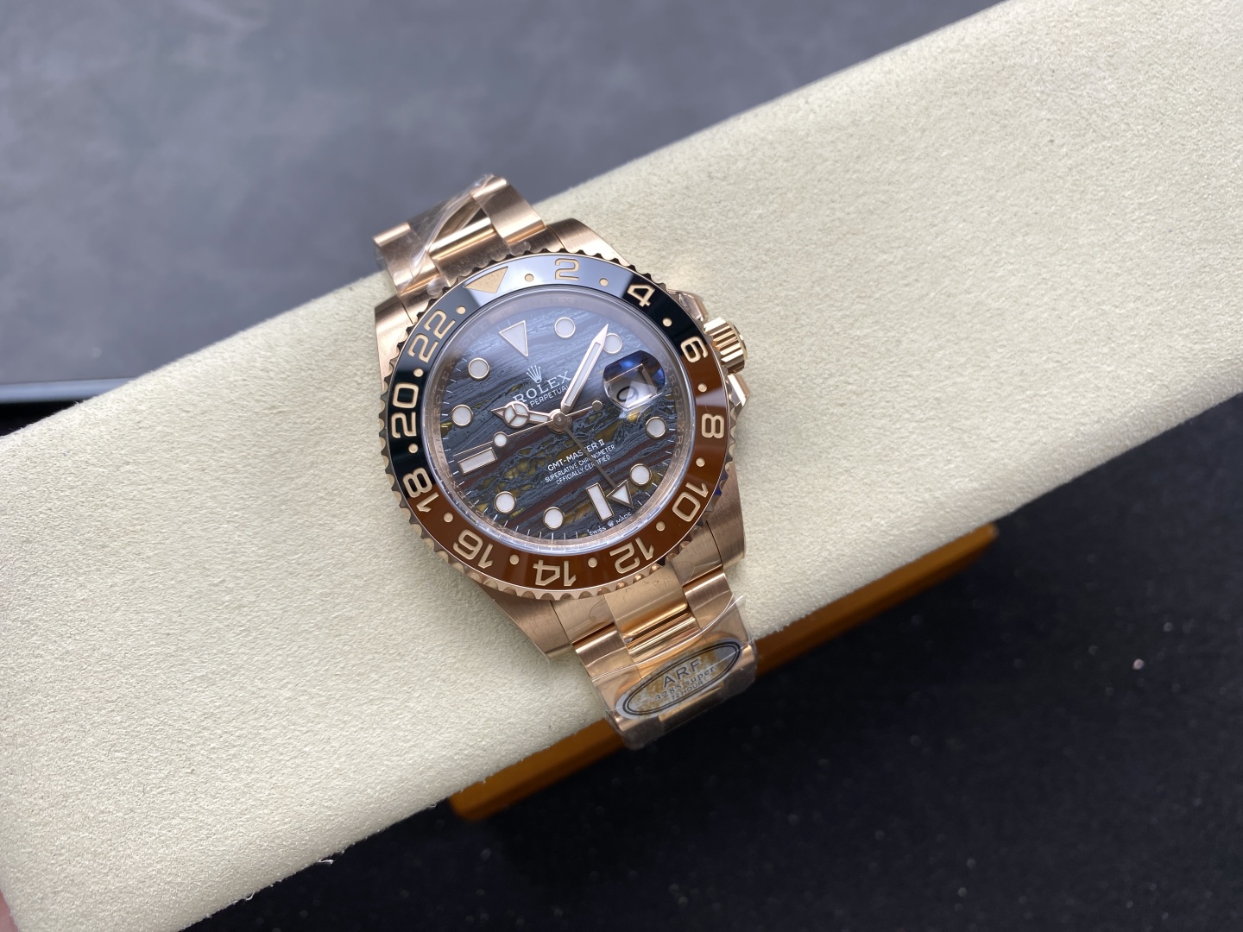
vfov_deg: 54.9
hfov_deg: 69.4
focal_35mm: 25
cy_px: 466
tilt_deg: -70.9
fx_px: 898
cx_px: 622
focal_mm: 4.25
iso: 32
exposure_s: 1/177
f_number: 1.8
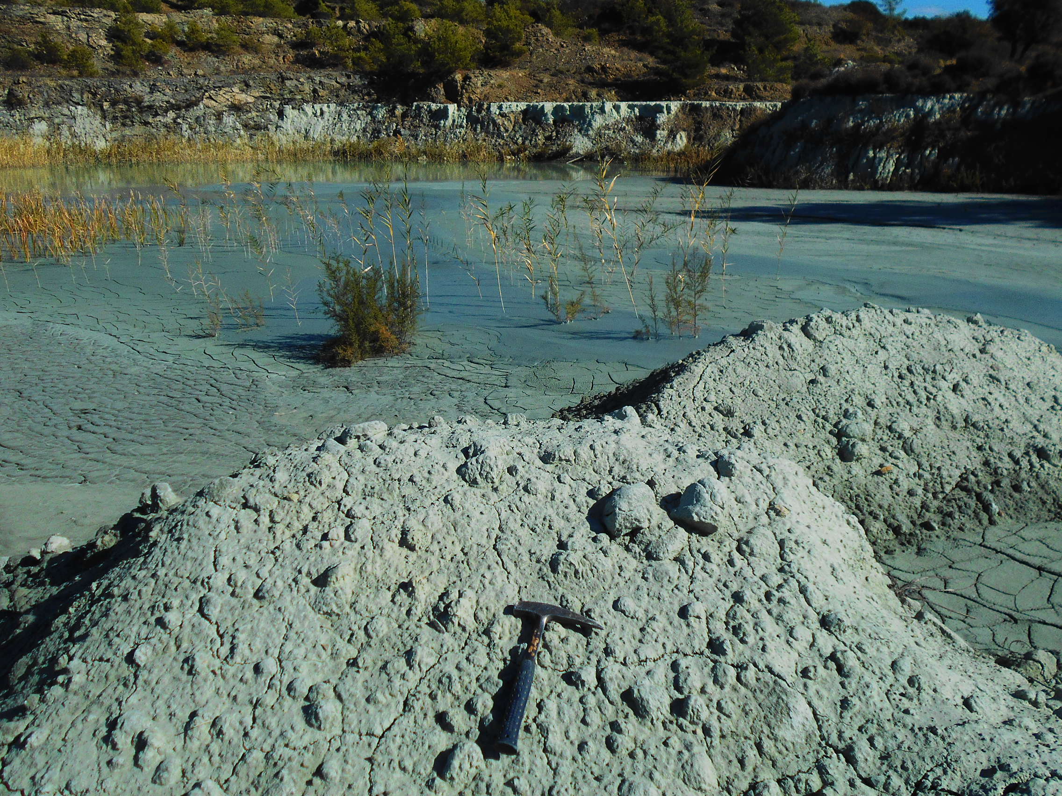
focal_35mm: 34
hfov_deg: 54.0
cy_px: 398
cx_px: 531
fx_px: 1043
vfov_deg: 41.8
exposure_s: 1/1600
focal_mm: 5.8
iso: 80
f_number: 3.6
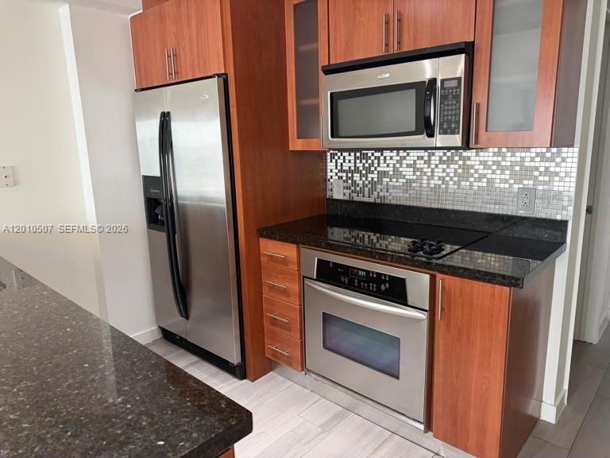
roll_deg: +1.7
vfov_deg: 56.8
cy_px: 229
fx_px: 423
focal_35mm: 24
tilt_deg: -11.7
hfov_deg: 71.6
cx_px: 305
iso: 400
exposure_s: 1/60
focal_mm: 6.76
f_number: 1.78
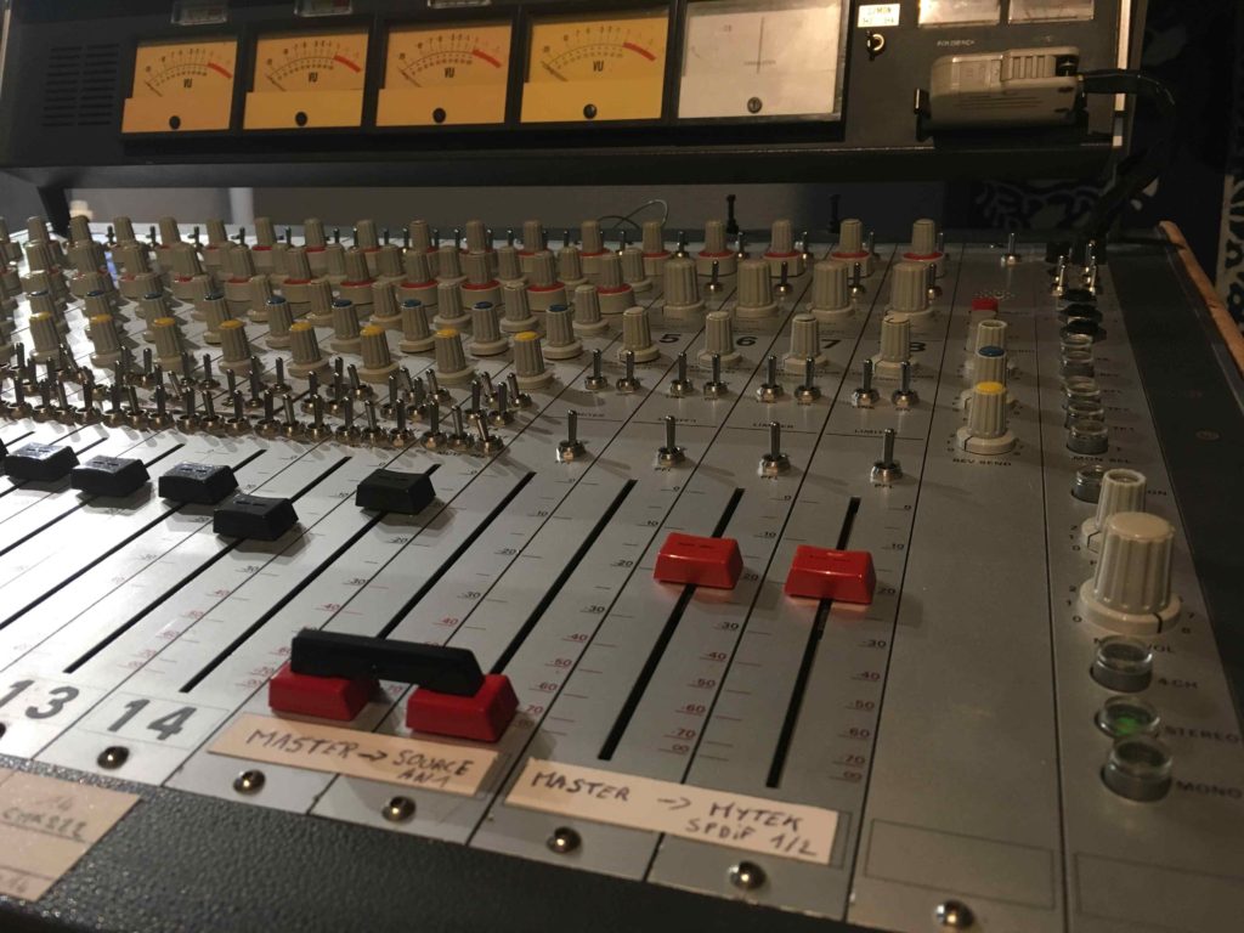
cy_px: 466
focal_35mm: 29
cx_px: 622
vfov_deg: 48.2
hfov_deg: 61.7
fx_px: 1042
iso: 125
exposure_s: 1/33
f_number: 2.2
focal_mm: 4.15
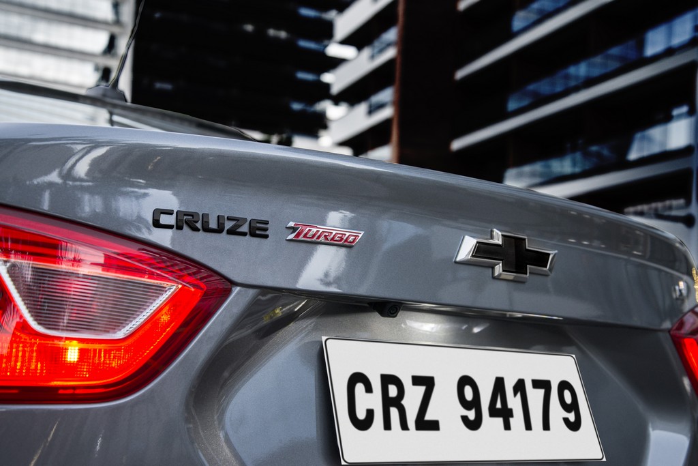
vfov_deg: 27.0
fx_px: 970
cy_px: 233
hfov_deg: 39.6
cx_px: 349
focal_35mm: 50
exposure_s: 1/40
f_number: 5
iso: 800
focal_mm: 50
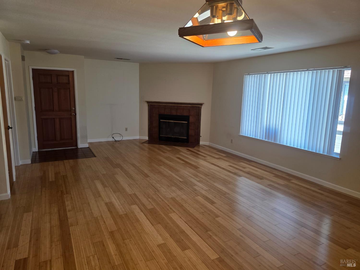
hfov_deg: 73.9
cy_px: 135
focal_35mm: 23
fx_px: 239
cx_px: 180
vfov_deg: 58.9
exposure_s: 1/120
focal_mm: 6.3
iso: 160
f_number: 1.7
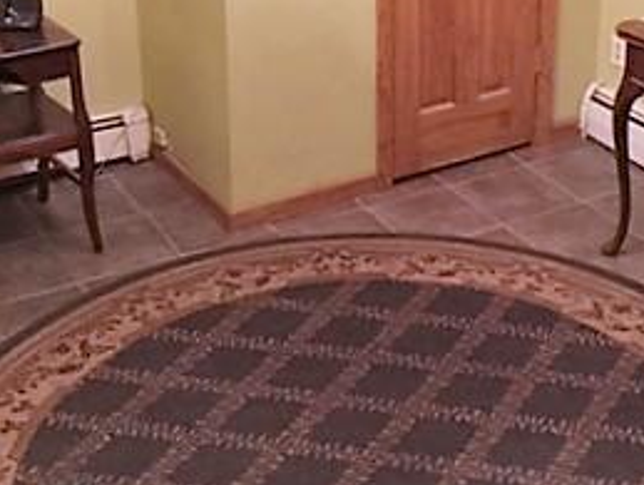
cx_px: 367
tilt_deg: -22.3
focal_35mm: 69
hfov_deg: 28.1
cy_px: 73
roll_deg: -2.1
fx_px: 1285
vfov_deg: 21.0
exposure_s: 1/8
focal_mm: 4.15
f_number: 2.2
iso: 125
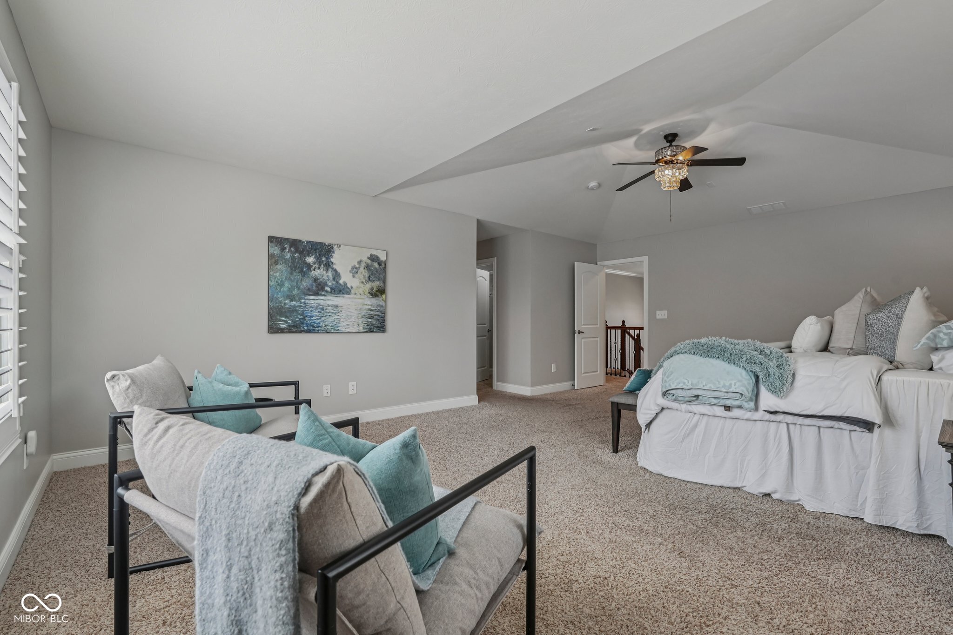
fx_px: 423
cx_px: 476
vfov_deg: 73.7
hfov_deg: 96.7
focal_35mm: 16
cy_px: 318
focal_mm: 16
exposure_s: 1/30
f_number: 8
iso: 640
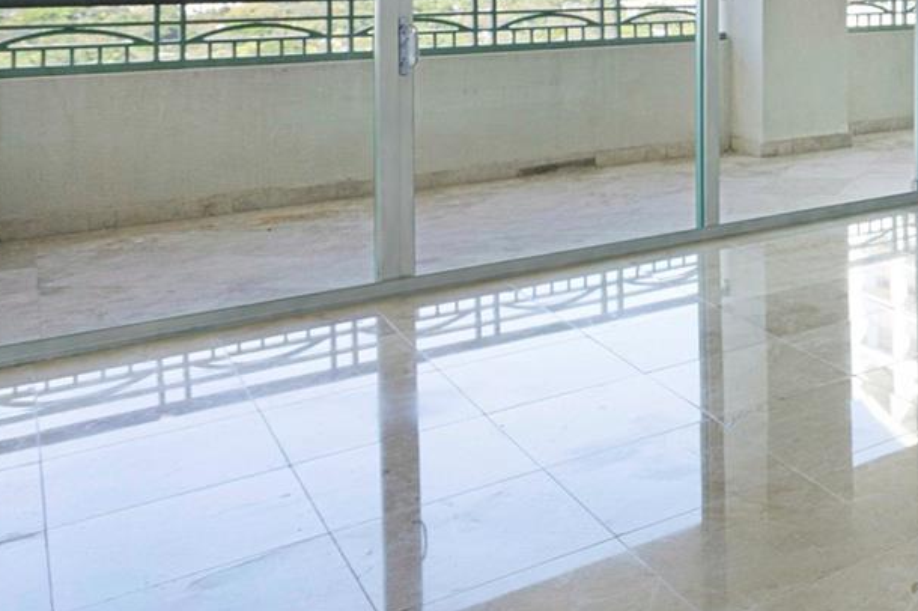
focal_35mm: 42
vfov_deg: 29.0
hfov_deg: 35.9
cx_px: 1109
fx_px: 1070
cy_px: -51
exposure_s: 1/80
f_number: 8
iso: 400
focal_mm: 16
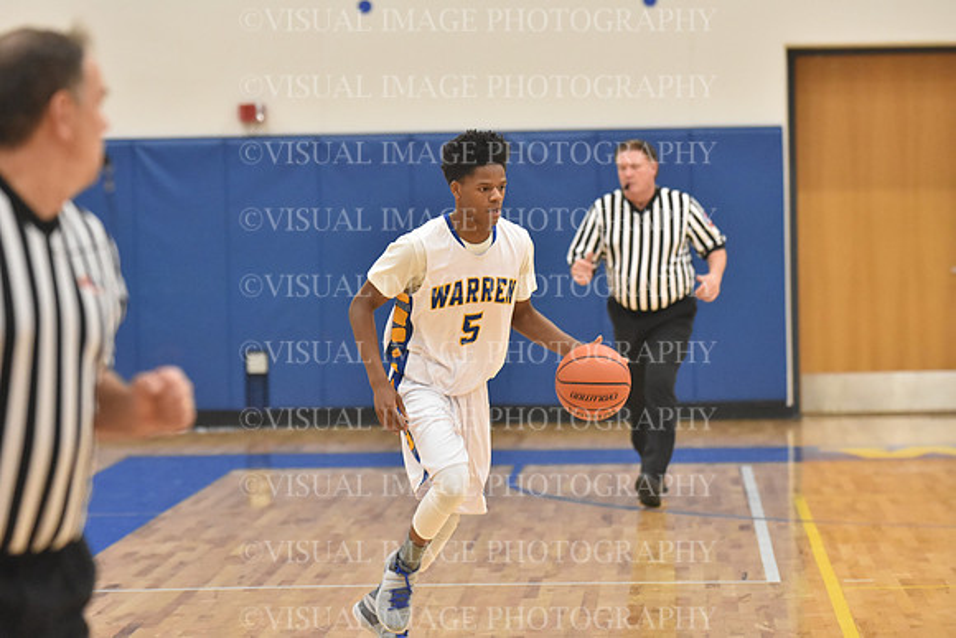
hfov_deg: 10.5
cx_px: 478
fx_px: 5179
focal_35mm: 195
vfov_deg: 7.0
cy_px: 319
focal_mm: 130
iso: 4000
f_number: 3.5
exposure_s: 1/400
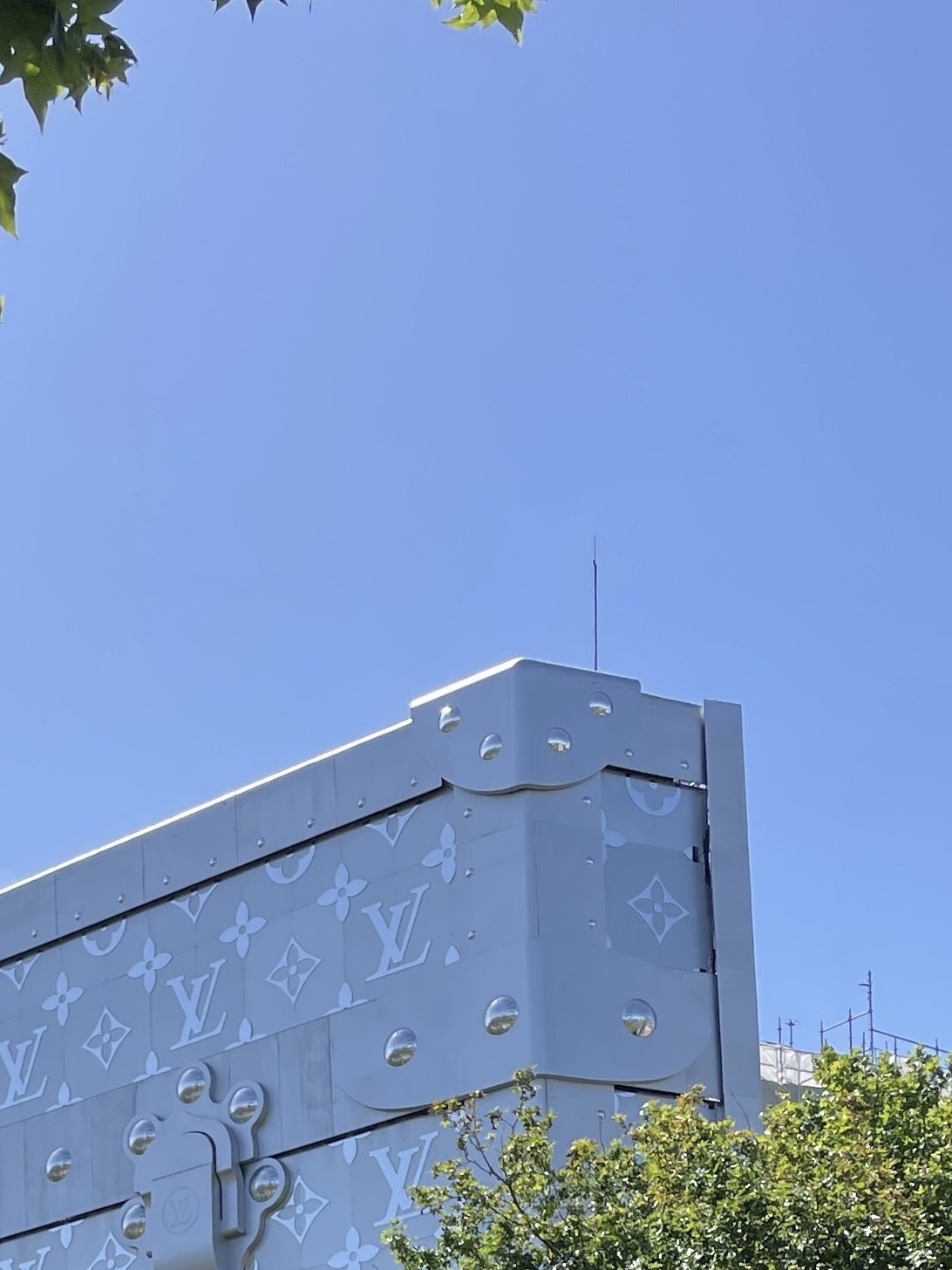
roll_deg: +1.2
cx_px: 108
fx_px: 2640
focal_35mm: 72
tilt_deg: +9.3
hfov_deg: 20.1
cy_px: 1639
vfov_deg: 23.9
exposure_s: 1/2092
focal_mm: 4.2
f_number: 1.6
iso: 32
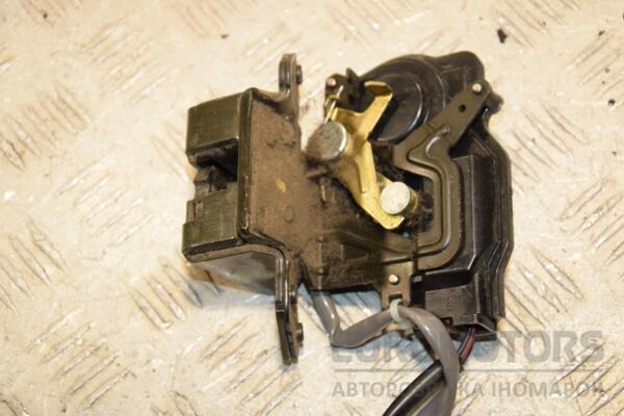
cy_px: 208
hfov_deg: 21.9
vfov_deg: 14.7
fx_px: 1612
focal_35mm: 93
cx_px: 312
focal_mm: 62
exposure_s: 1/200
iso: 800
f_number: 6.3
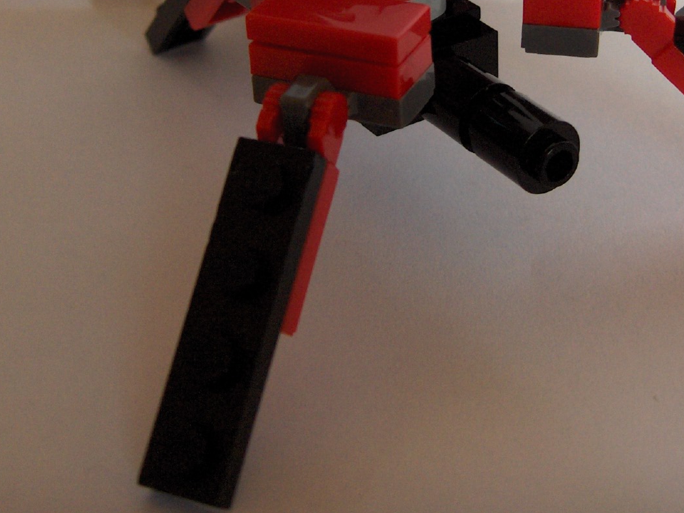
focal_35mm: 76
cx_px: 418
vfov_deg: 18.9
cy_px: 21
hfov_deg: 25.6
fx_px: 1502
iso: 200
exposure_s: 1/37.1
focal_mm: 8
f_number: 2.8
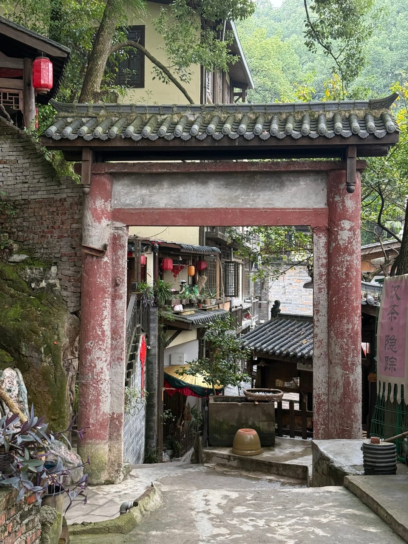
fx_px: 754
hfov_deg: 30.3
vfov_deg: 39.7
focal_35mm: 48
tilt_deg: +1.2
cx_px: 204
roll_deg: -1.3
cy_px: 272
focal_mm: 6.76
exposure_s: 1/142
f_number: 1.78
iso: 200
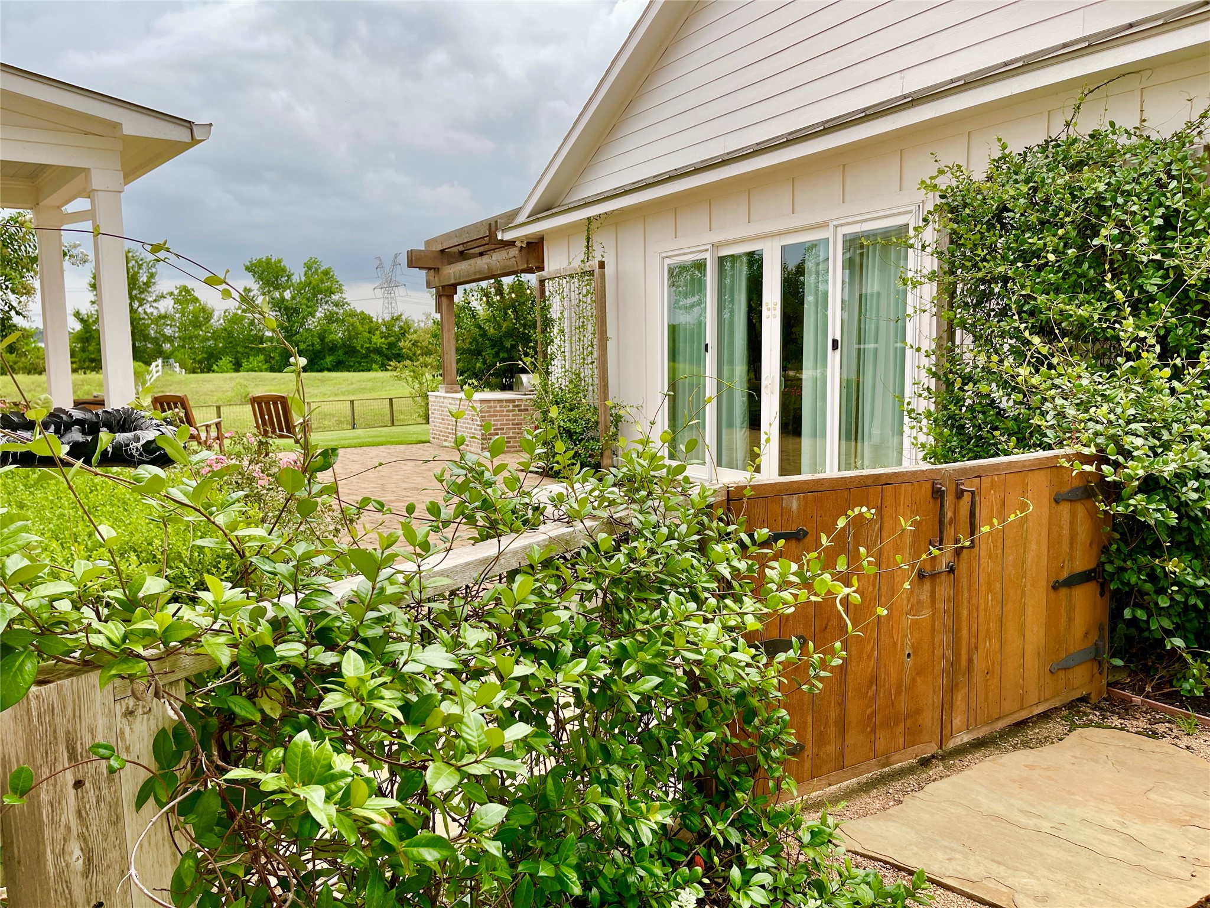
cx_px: 605
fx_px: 874
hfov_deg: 69.4
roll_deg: +1.0
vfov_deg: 54.9
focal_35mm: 25
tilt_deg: -7.3
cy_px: 454
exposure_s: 1/121
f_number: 1.6
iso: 64
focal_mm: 5.1
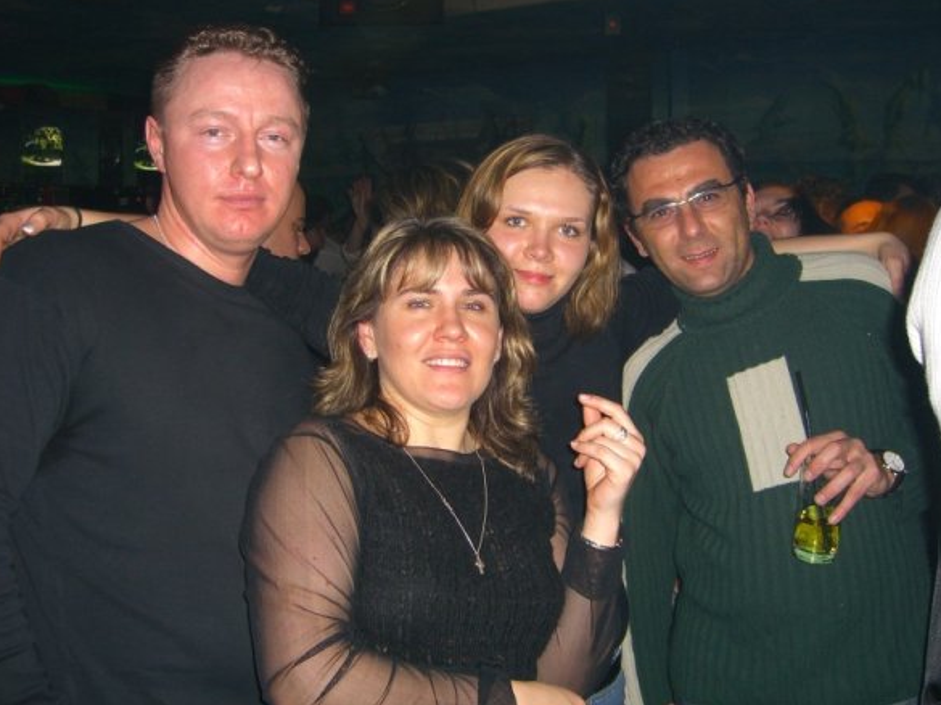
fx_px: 1060
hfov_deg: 47.9
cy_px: 348
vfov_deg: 36.8
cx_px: 475
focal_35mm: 39
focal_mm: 7.9
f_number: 2.8
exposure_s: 1/60
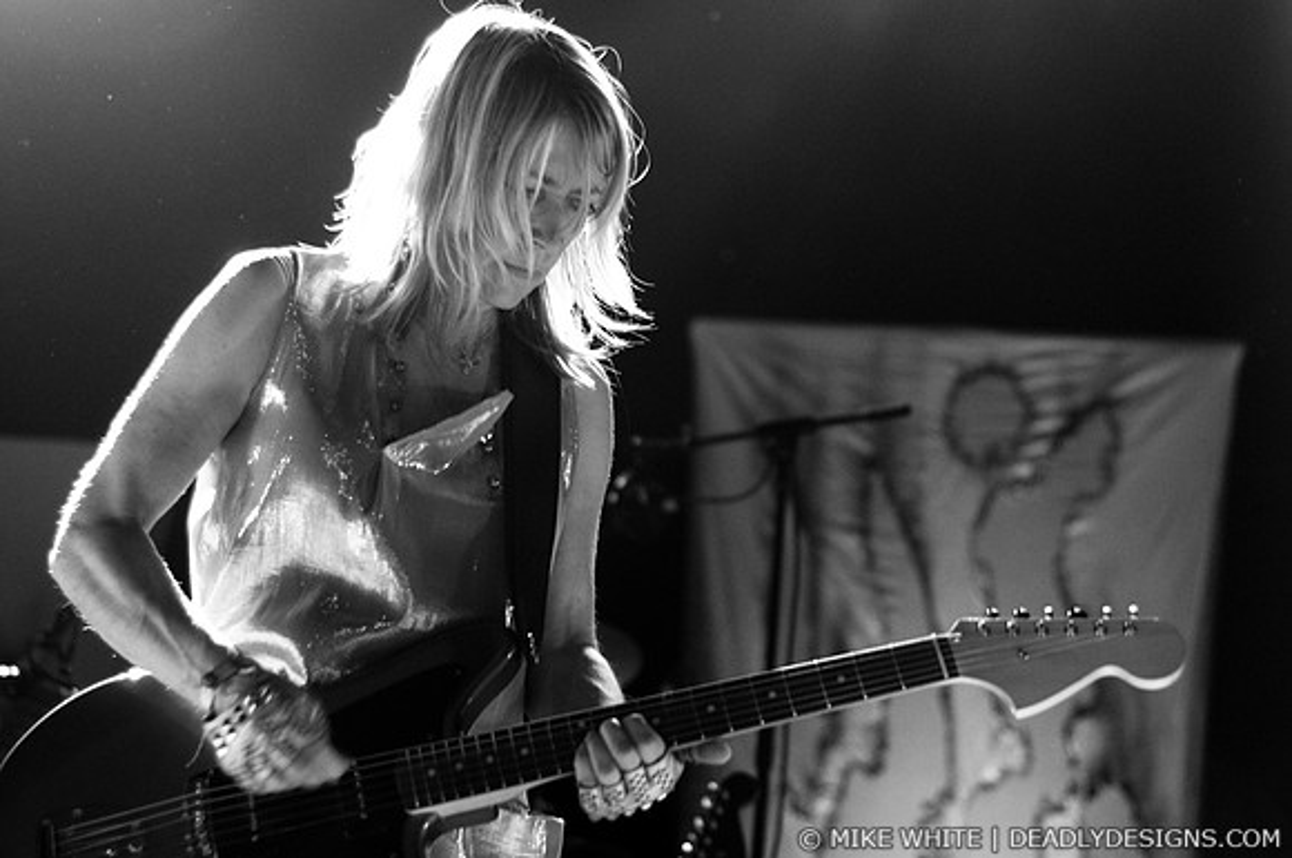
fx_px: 2688
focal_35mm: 75
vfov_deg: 18.1
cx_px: 646
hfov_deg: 27.0
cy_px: 429
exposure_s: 1/100
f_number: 2.2
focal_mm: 50
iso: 1250
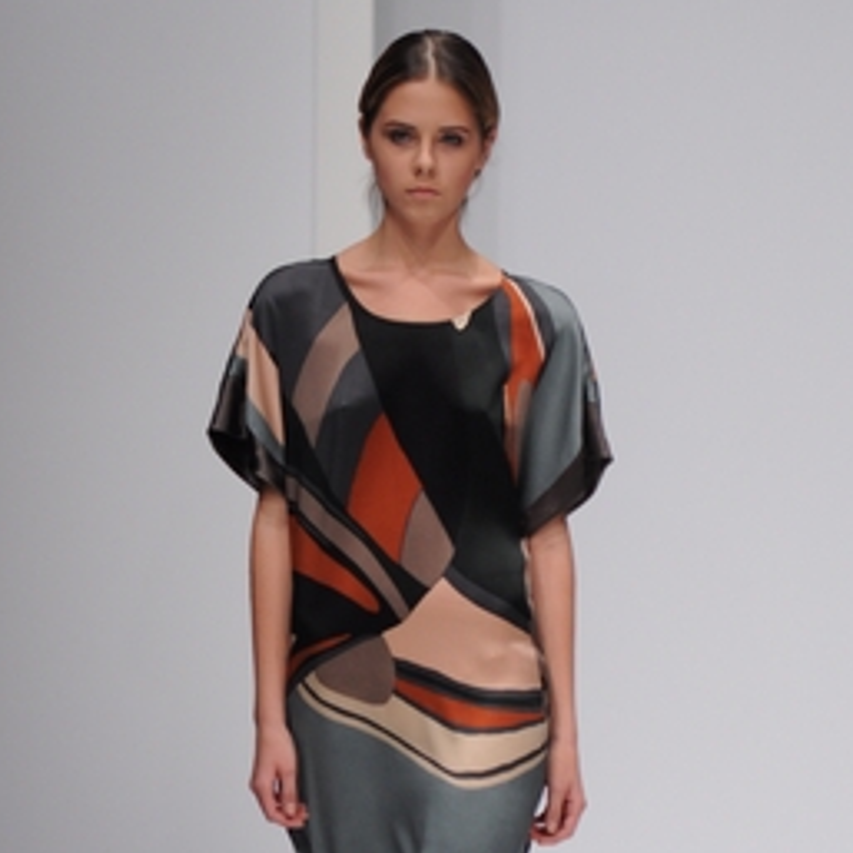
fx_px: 12183
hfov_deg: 4.0
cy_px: 627
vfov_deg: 4.0
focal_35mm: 437
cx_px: 426
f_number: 4
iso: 800
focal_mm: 170
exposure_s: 1/200
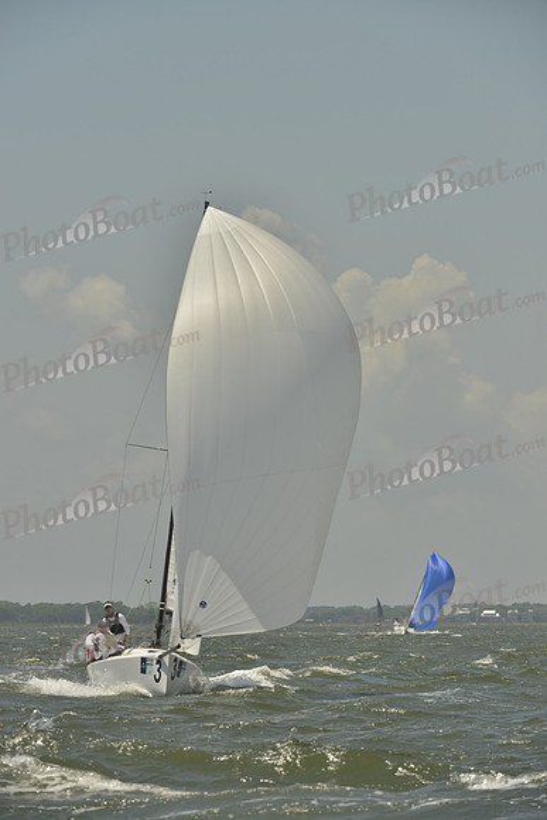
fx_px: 5466
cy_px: 410
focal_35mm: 240
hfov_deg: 5.7
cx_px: 274
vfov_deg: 8.6
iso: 280
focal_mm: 240
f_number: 10
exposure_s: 1/1250
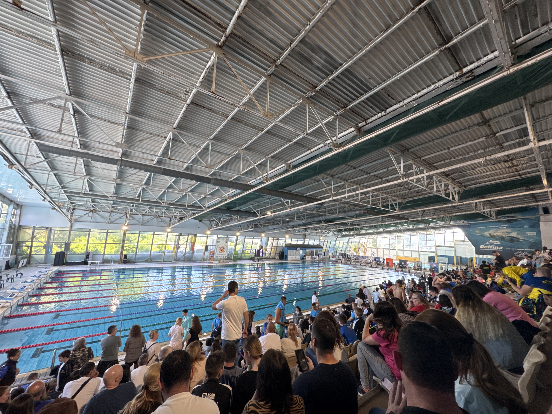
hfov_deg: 102.1
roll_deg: -2.8
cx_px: 276
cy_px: 207
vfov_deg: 85.7
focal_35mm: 14
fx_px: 223
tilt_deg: +8.4
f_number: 2.2
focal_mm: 2.22
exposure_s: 1/99
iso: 100
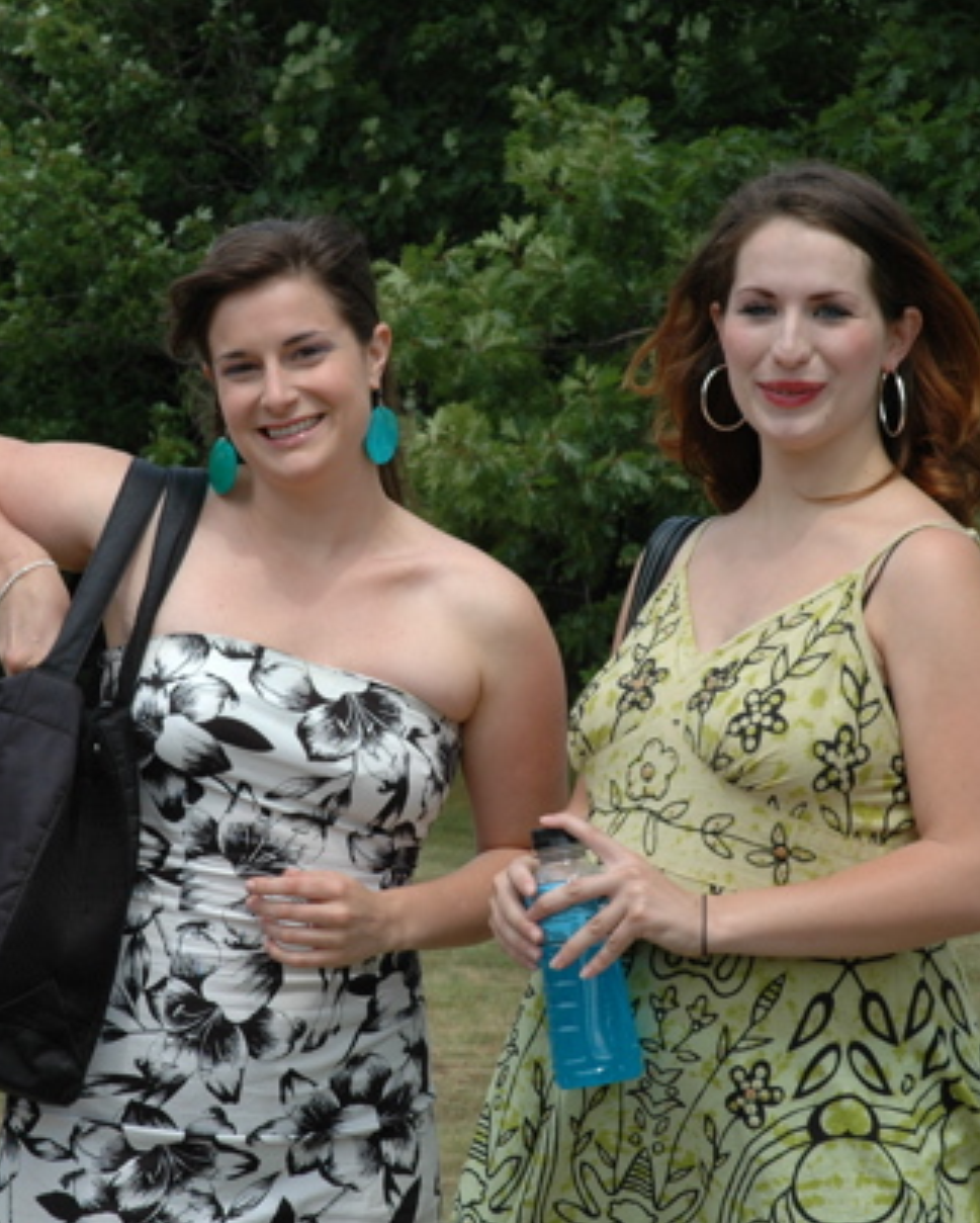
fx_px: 4445
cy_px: 618
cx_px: 476
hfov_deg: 12.6
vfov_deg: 15.7
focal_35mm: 123
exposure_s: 1/250
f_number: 8
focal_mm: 55
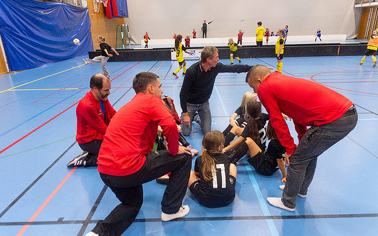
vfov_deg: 49.2
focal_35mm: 25
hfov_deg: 72.6
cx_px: 192
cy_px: 127
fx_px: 257
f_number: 3.5
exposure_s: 1/400
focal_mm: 24
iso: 3600
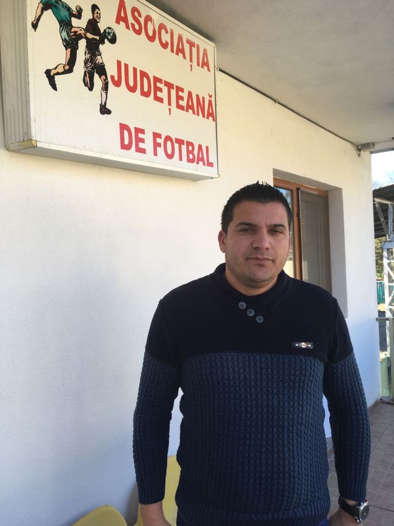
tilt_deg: -1.6
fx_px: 440
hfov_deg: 48.2
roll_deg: +3.5
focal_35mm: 29
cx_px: 197
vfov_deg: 61.7
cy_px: 263
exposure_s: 1/275
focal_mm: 4.15
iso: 25
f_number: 2.2
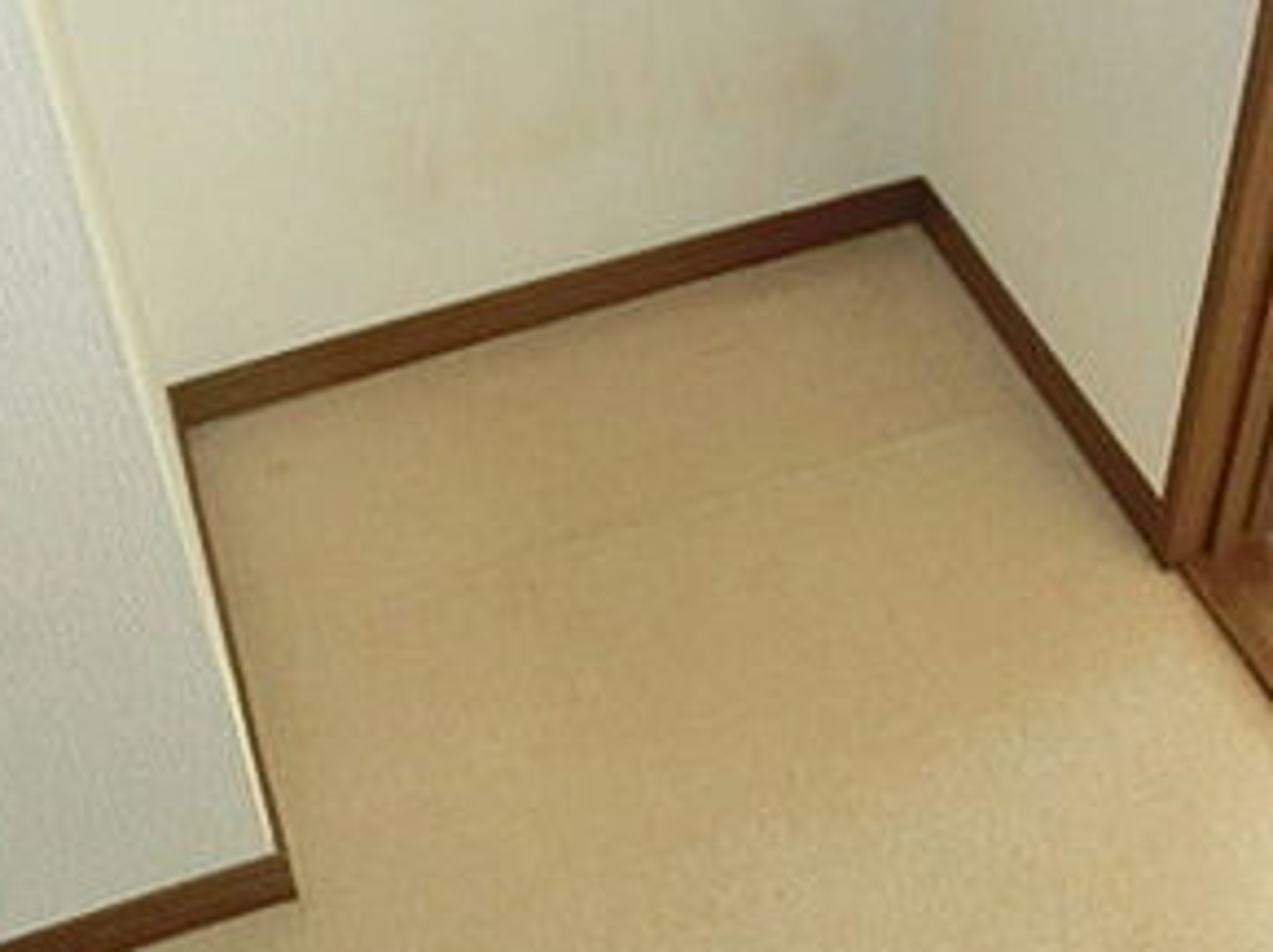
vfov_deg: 26.4
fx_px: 1947
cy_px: 70
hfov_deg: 36.2
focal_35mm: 53
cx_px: 711
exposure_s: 1/80
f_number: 3
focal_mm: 4.24
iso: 400
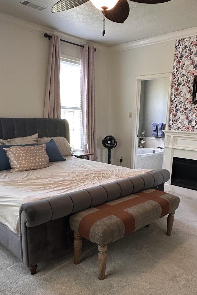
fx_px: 246
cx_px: 114
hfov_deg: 43.5
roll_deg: -2.4
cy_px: 175
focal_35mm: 30
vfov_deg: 61.4
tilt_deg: -12.1
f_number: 2.2
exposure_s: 1/60
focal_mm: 2.22
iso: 250
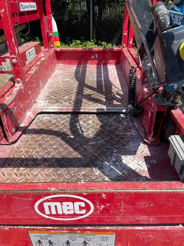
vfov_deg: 67.3
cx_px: 92
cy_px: 123
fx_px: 184
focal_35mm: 26
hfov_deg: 53.1
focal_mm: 4.2
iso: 32
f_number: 1.6
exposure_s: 1/2681
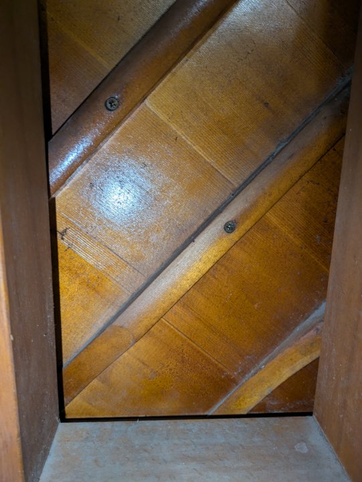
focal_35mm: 25
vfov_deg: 69.4
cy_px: 241
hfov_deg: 54.9
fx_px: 348
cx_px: 181
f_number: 1.89
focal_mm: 5.43
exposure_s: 1/33.3
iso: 189
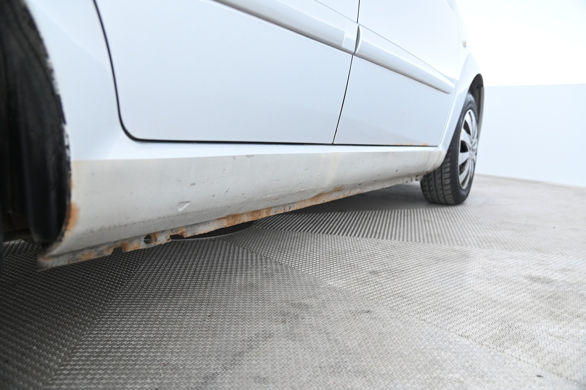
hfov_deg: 62.0
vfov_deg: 43.5
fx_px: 488
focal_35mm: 30
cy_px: 195
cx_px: 293
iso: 2000
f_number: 4
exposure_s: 1/30
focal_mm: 30
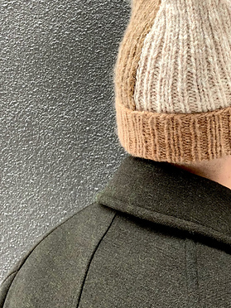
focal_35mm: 55
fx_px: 489
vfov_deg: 34.8
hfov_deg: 26.2
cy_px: 126
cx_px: 172
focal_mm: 2.87
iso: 64
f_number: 2.2
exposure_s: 1/60
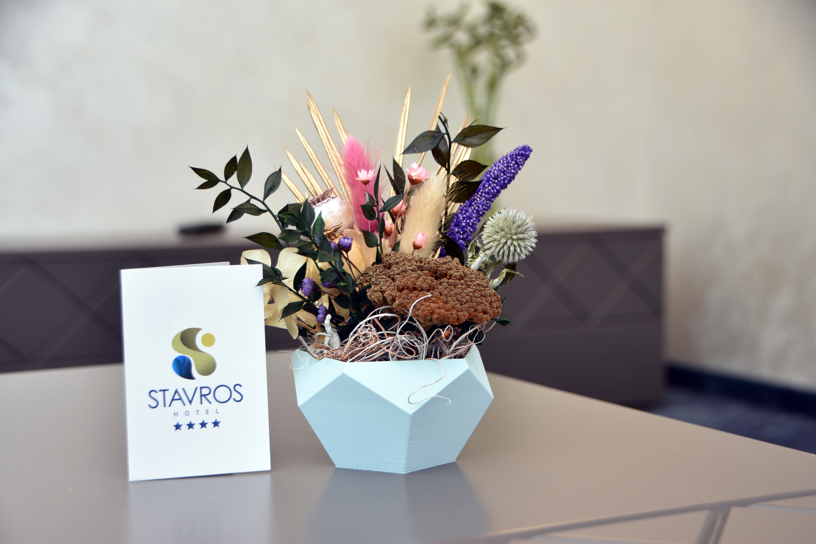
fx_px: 1360
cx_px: 408
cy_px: 272
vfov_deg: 22.6
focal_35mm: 60
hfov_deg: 33.4
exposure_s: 1/20
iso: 250
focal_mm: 40
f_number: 5
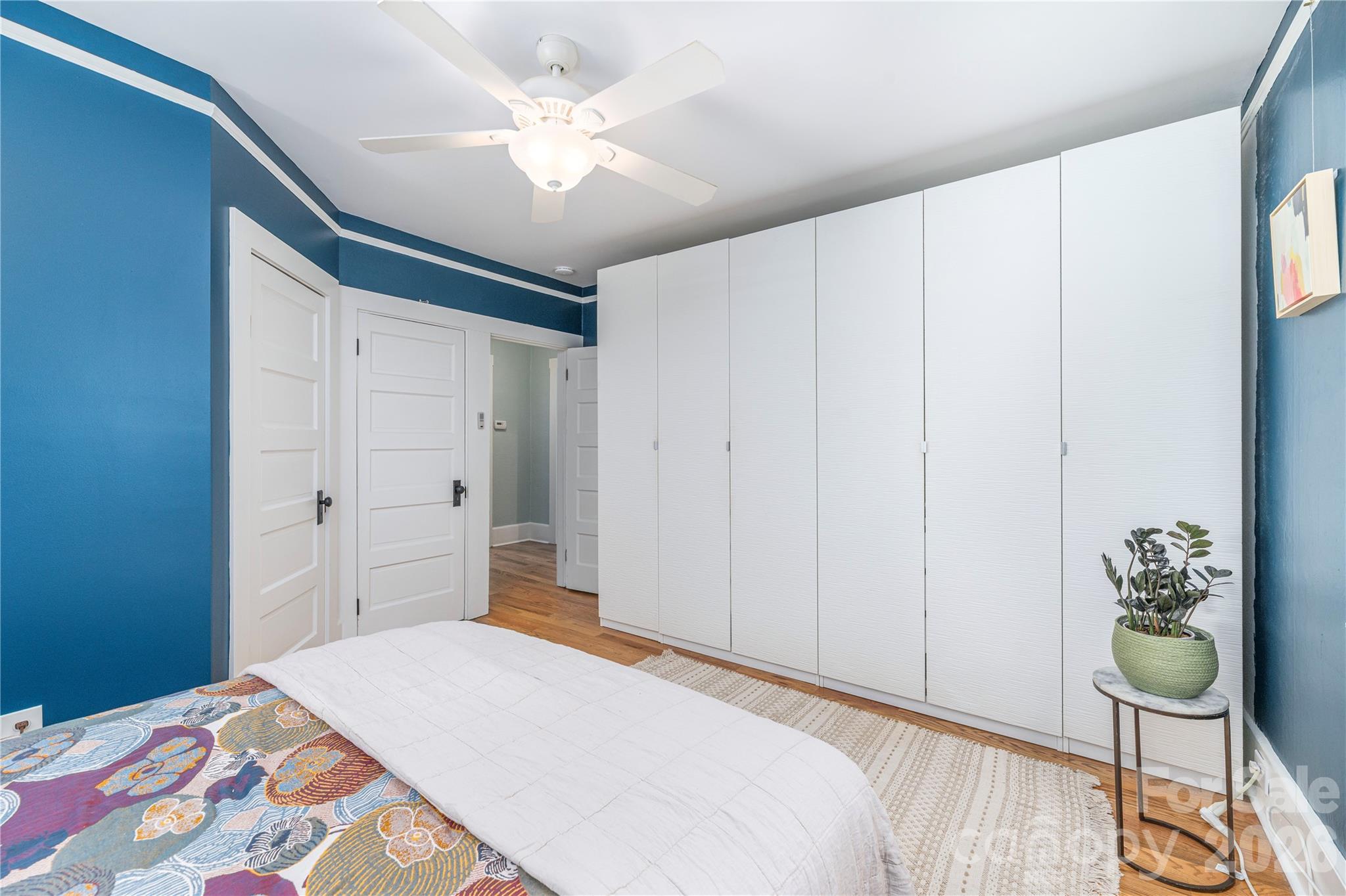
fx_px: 523
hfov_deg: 104.3
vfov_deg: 81.2
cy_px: 448
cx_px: 673
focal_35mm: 14
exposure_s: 1/125
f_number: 8
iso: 320
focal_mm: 14
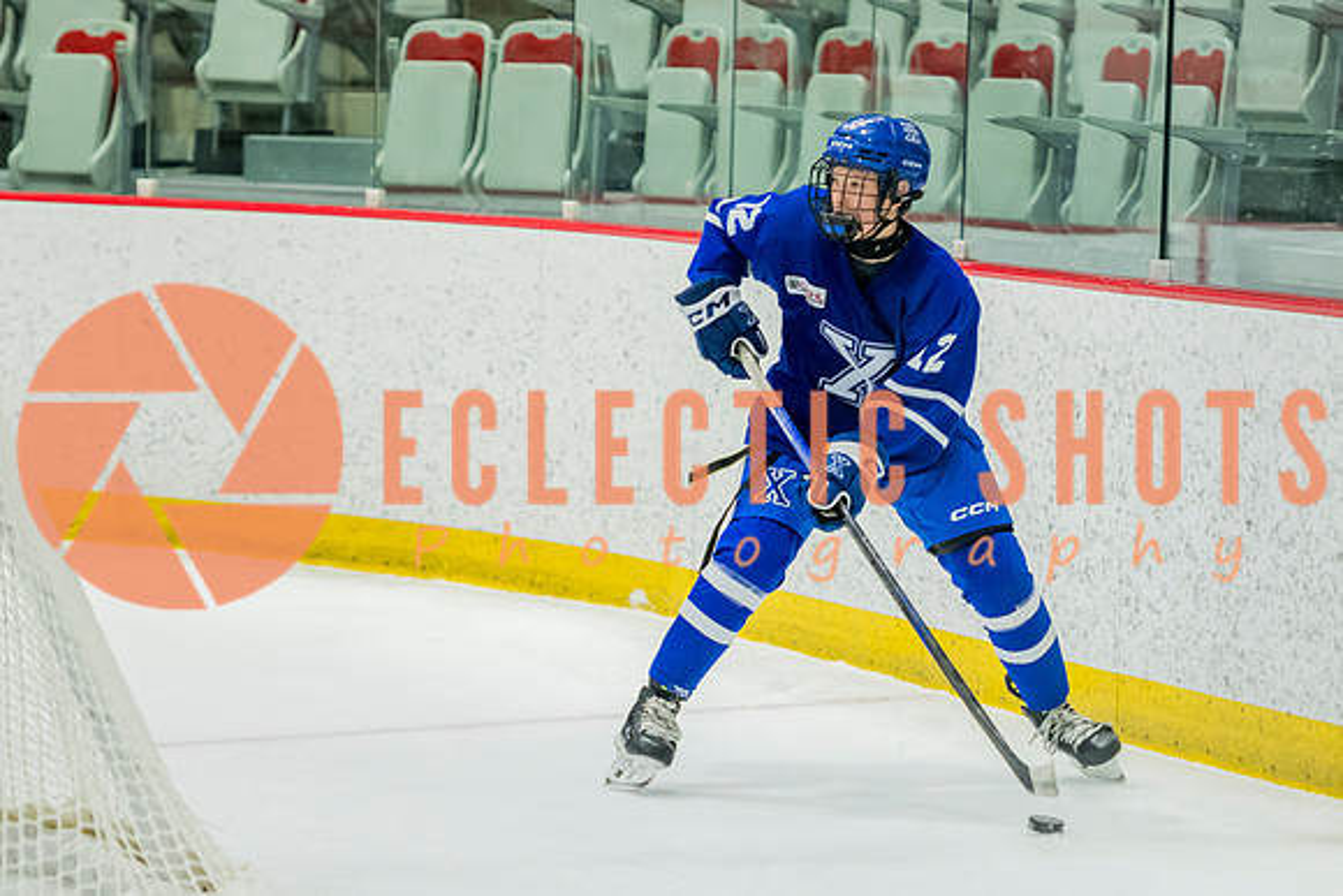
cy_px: 548
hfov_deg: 9.3
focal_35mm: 222
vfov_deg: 6.2
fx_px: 8281
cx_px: 795
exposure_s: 1/1000
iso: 1600
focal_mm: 130
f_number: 3.2
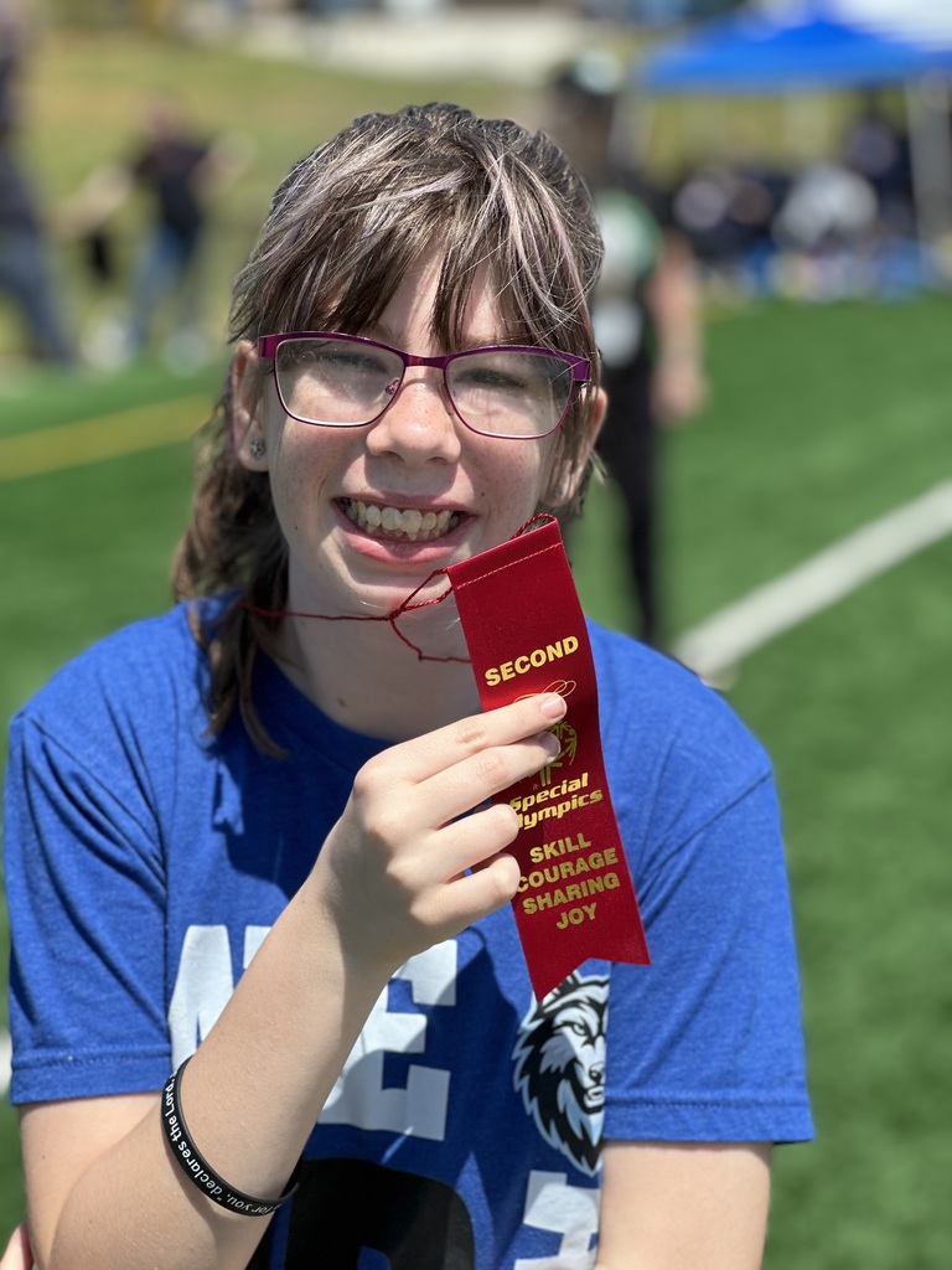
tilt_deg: -8.7
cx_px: 476
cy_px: 635
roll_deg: +0.8
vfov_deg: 25.3
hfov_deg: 19.1
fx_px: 2824
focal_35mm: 77
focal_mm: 9
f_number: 2.8
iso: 32
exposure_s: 1/389
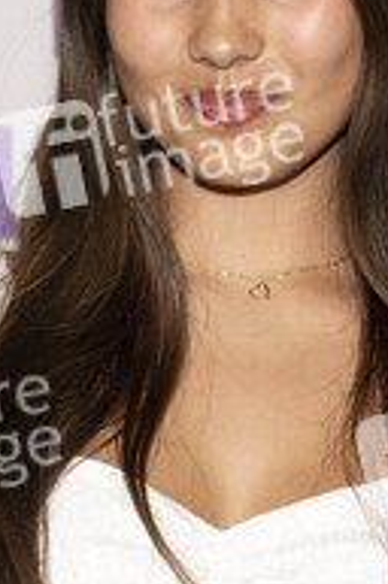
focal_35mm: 249
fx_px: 4040
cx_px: 236
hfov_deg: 5.5
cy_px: 297
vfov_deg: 8.3
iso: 800
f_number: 6.3
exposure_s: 1/200
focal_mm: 120
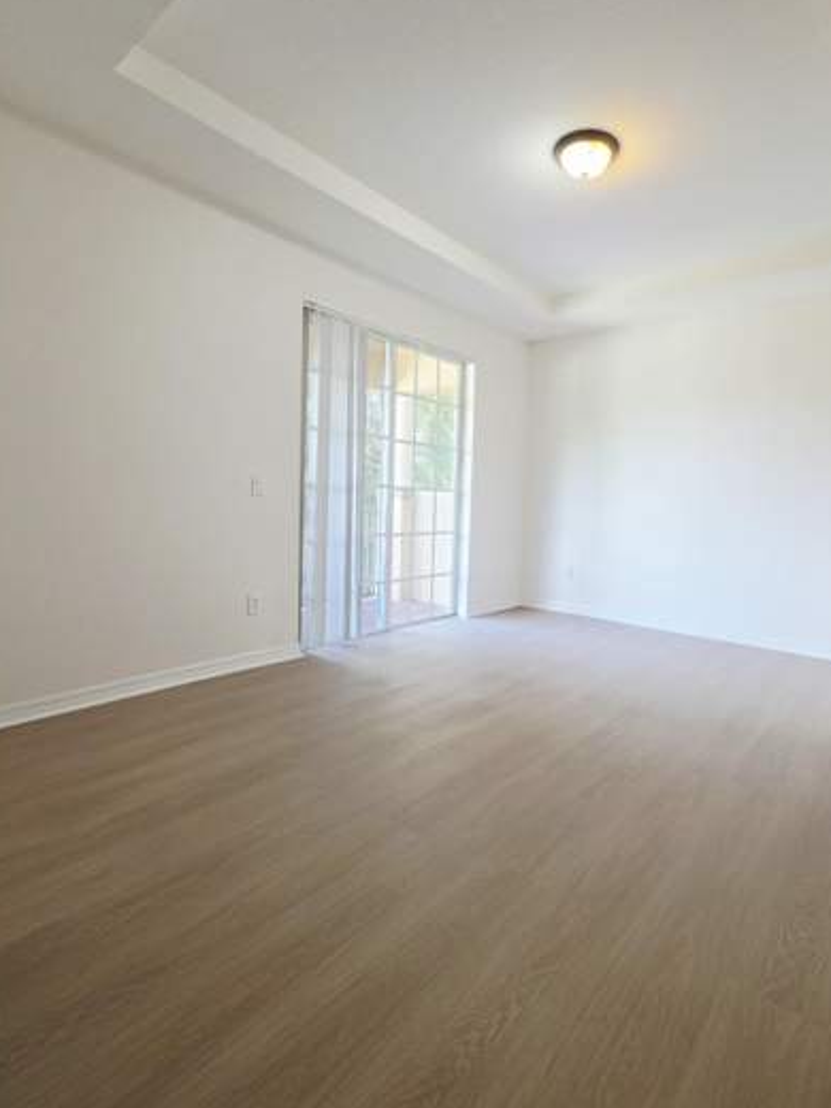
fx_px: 512
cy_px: 531
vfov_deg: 94.4
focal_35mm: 16
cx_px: 488
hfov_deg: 77.4
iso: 200
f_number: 1.9
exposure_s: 1/120
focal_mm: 2.2
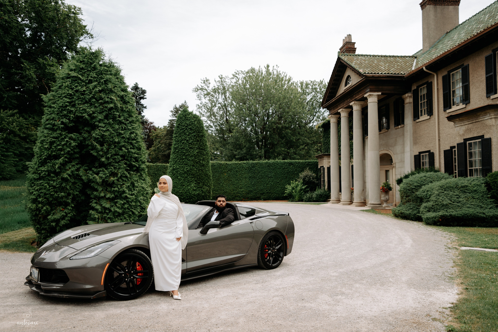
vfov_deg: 46.1
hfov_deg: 65.0
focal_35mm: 28
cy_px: 166
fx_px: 391
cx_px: 249
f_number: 2.8
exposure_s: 1/320
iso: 64
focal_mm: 27
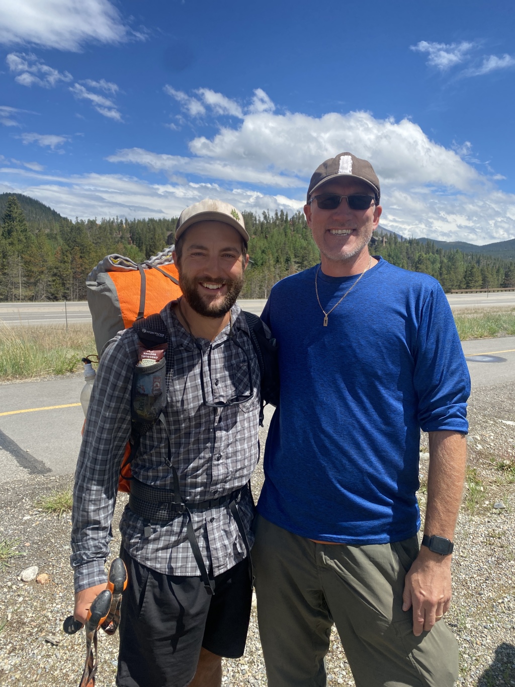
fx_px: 516
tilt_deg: -4.4
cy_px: 344
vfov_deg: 67.3
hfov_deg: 53.1
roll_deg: -2.3
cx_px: 258
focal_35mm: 26
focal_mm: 4.25
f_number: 1.8
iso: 32
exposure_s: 1/2105
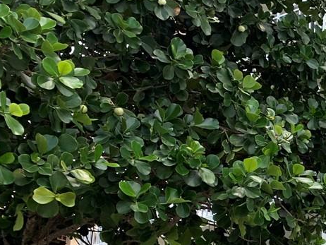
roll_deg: +2.0
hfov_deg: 18.1
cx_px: 557
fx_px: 848
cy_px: 314
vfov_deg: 15.7
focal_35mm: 90
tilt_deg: +10.1
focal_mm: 4.25
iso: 25
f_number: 1.8
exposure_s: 1/537
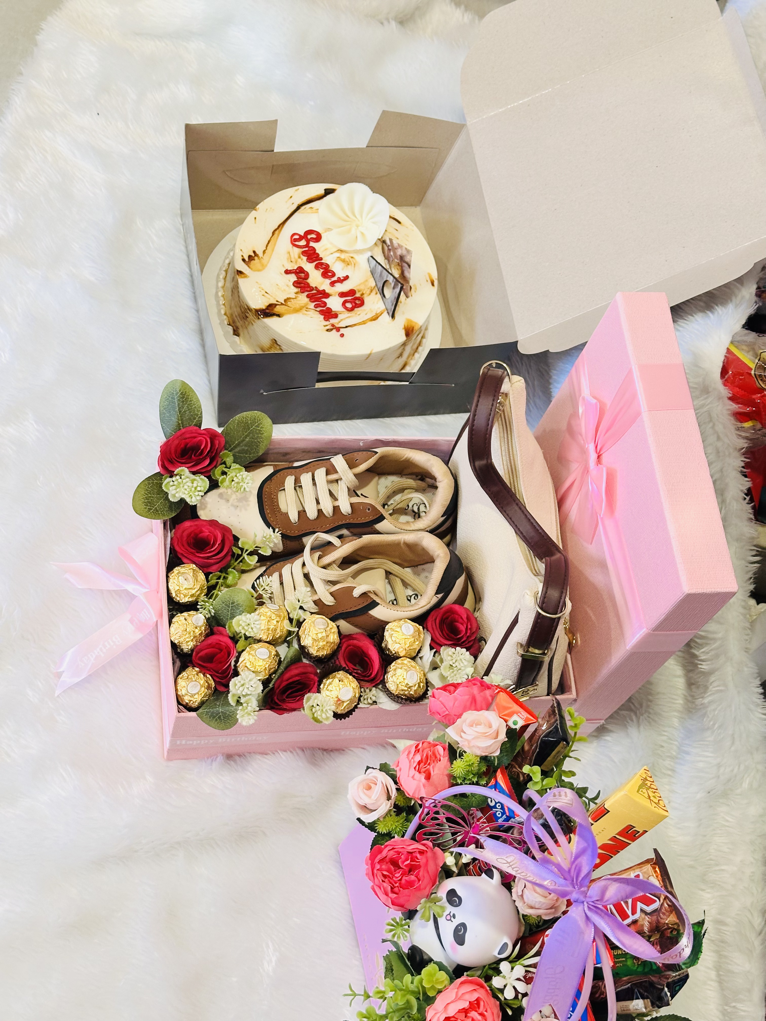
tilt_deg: -59.8
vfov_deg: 39.7
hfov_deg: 30.3
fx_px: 1416
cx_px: 383
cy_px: 510
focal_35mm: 48
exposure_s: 1/50
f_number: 1.78
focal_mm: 6.86
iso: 125
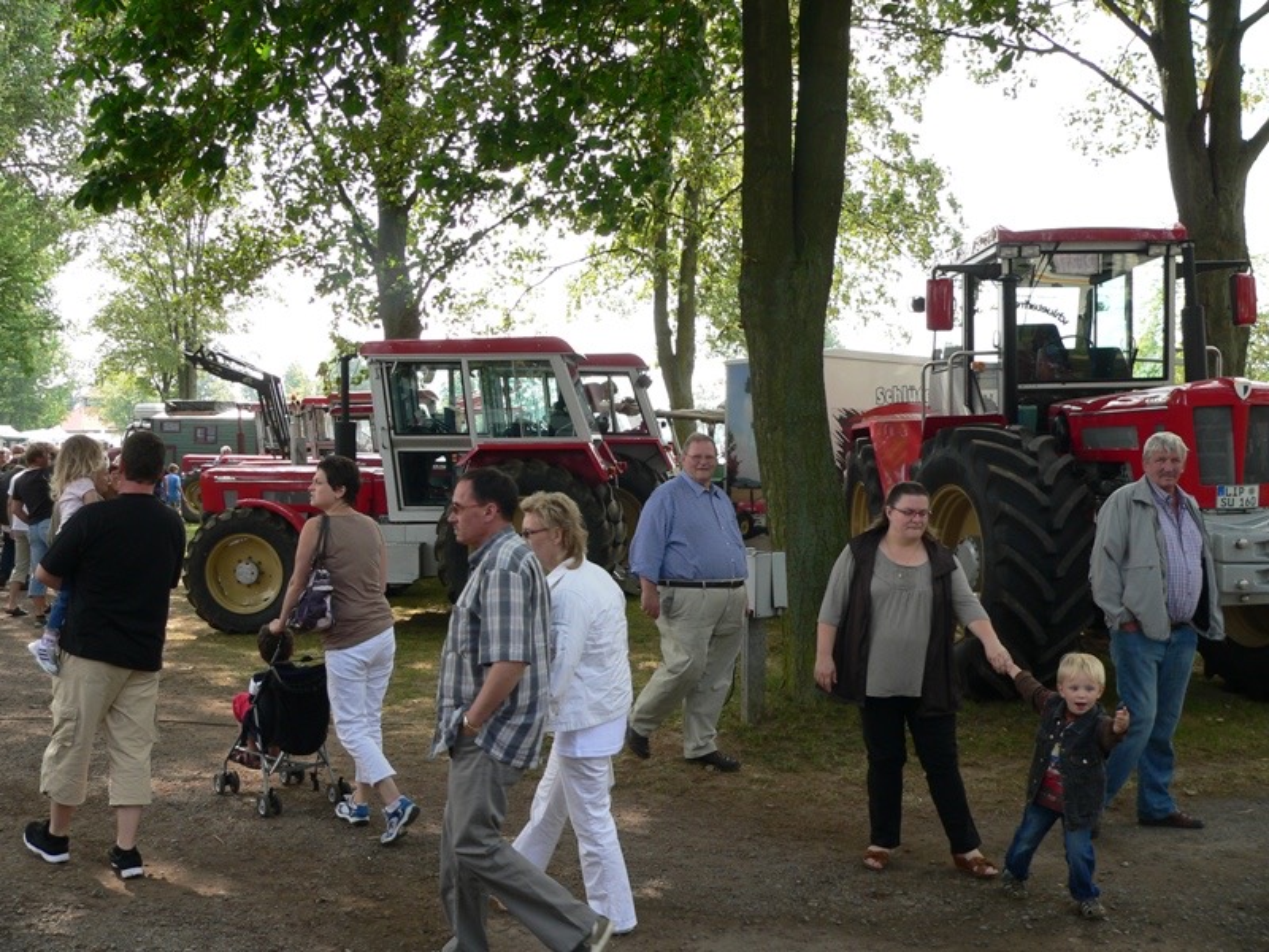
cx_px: 634
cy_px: 476
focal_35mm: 36
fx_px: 1320
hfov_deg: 51.4
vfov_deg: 39.7
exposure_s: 1/125
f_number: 3.7
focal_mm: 6
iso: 80
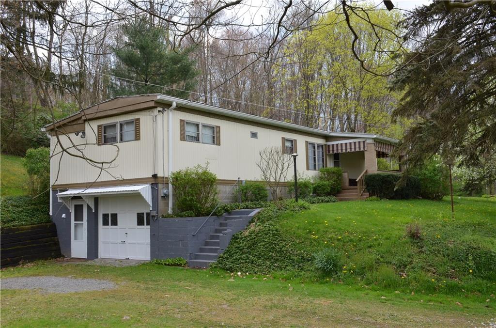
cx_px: 248
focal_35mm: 36
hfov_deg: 53.3
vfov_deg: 36.7
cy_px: 164
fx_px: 495
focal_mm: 24
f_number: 10
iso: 800
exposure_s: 1/400
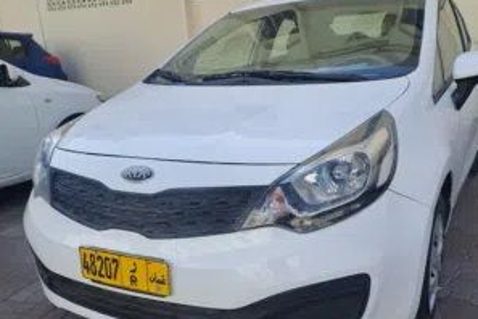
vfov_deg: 37.6
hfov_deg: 54.4
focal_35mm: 35
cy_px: 205
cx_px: 238
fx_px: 465
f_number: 1.8
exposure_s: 1/686
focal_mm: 4.65
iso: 32
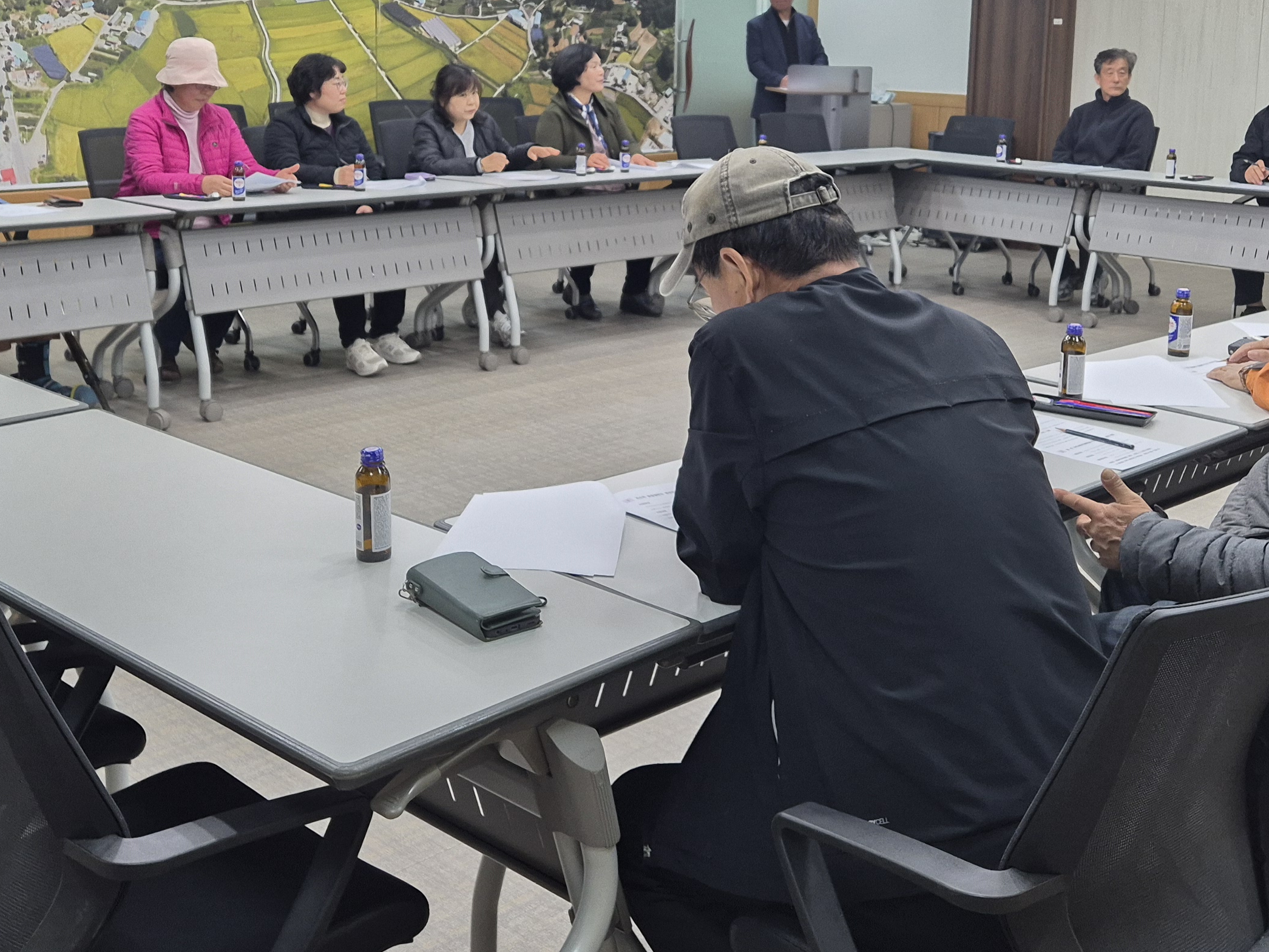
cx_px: 634
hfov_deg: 42.9
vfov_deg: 32.1
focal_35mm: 44
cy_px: 217
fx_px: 1613
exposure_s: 1/120
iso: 125
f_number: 1.8
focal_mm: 5.4
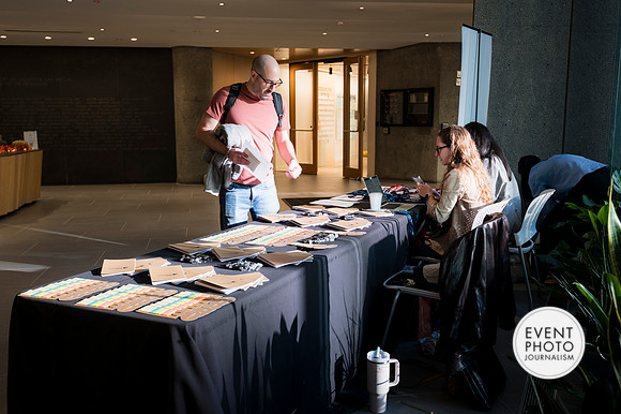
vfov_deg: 41.1
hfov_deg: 58.7
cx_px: 310
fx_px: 552
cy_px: 207
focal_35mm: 32
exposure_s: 1/60
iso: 220
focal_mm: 32
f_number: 4
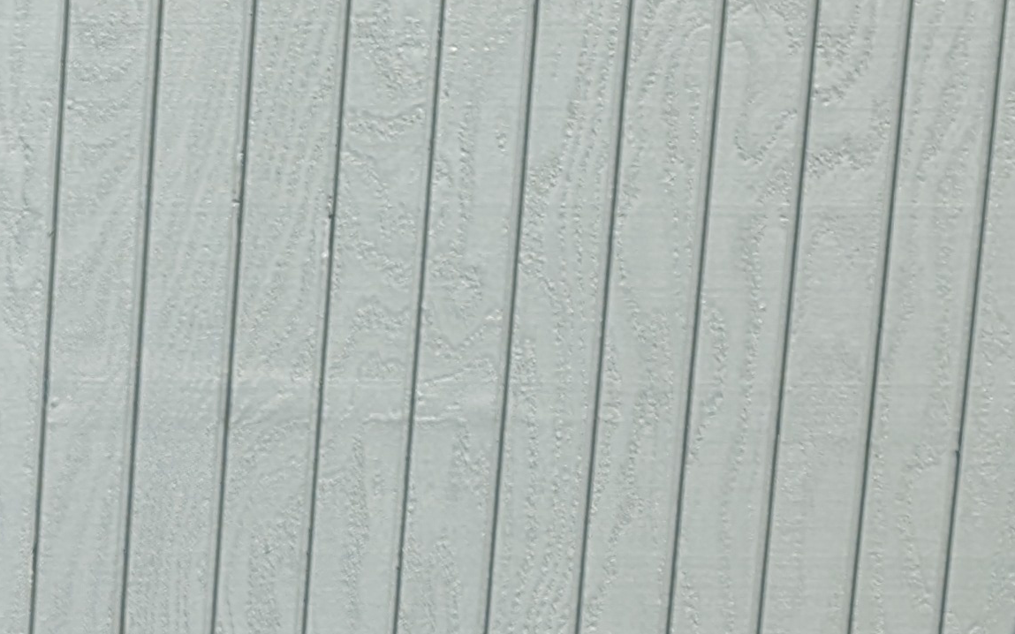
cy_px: 2519
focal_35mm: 181
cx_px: -1341
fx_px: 5007
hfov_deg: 10.2
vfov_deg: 6.1
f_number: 1.68
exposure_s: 1/500
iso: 24
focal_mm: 6.9
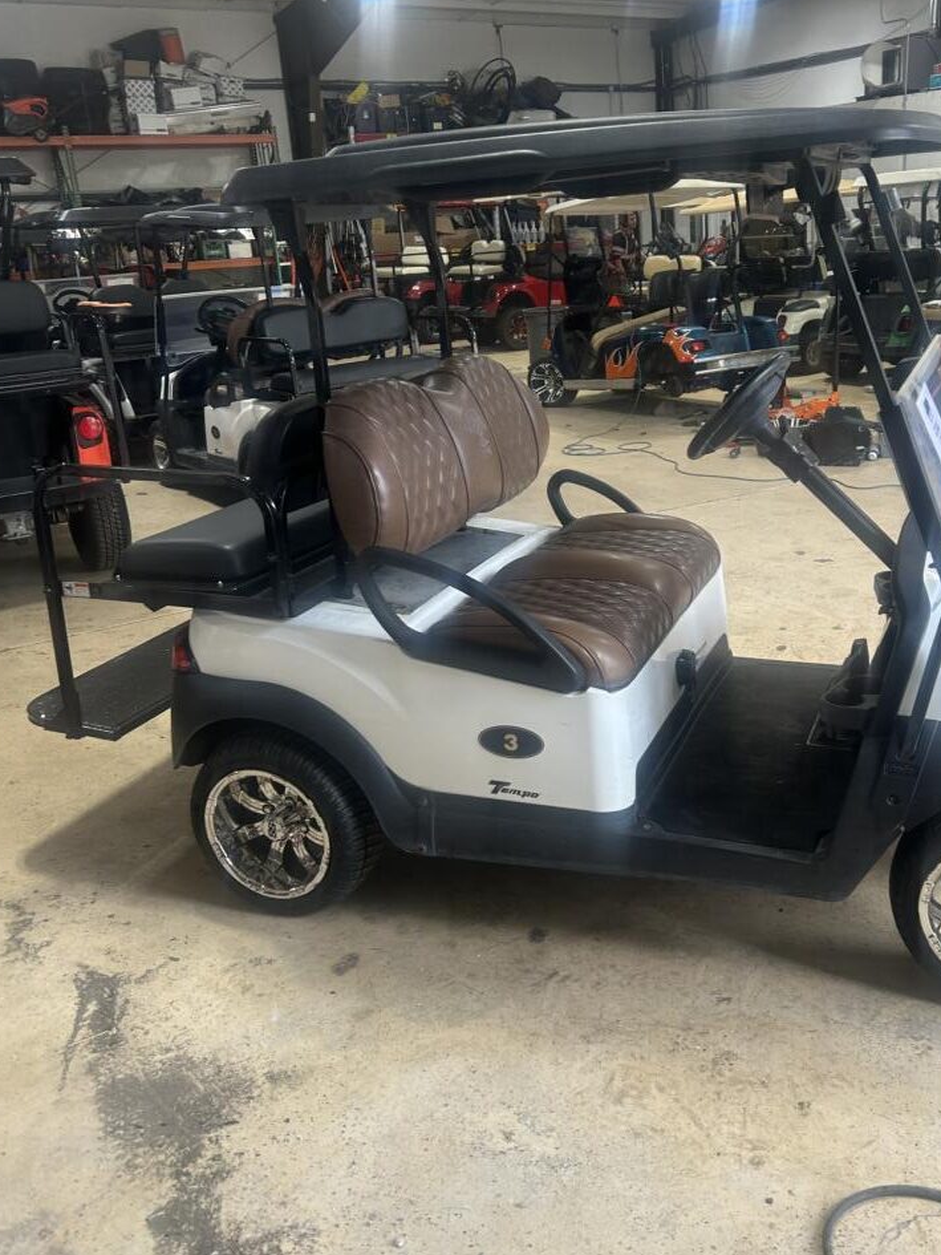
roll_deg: +3.4
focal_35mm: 33
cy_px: 615
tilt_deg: -18.3
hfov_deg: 42.7
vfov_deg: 55.3
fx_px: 1196
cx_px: 580
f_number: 1.5
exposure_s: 1/121
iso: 80
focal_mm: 5.7
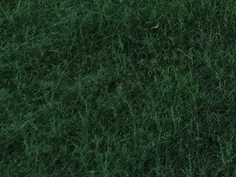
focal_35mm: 69
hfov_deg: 15.6
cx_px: 554
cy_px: -285
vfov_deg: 13.3
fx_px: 471
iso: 50
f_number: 2.2
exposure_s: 1/2122
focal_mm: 2.2
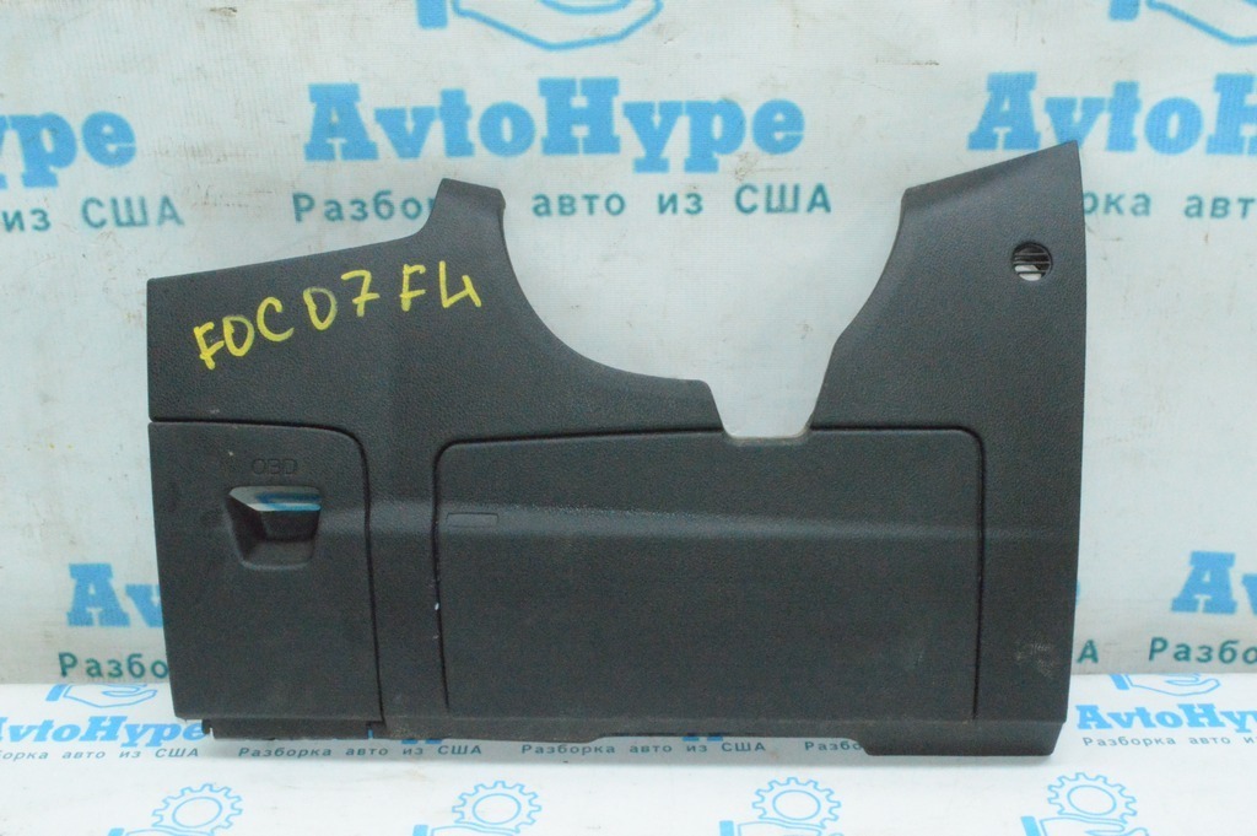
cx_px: 628
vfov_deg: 30.8
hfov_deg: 45.0
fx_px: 1518
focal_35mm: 44
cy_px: 418
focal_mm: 29
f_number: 29
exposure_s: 1/50
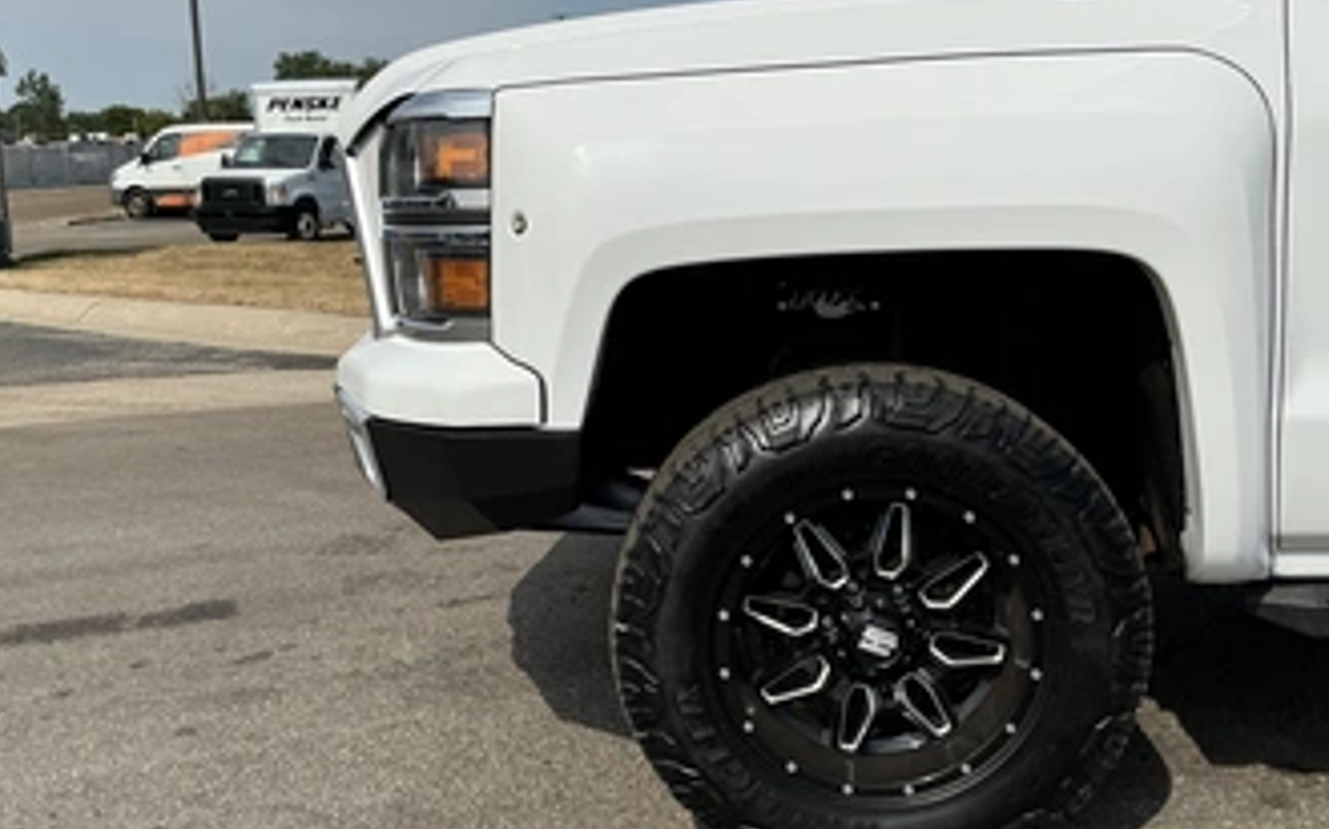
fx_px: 1303
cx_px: 652
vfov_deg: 35.3
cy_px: 431
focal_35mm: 36
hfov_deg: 54.0
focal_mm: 3
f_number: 1.8
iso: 25
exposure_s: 1/3788
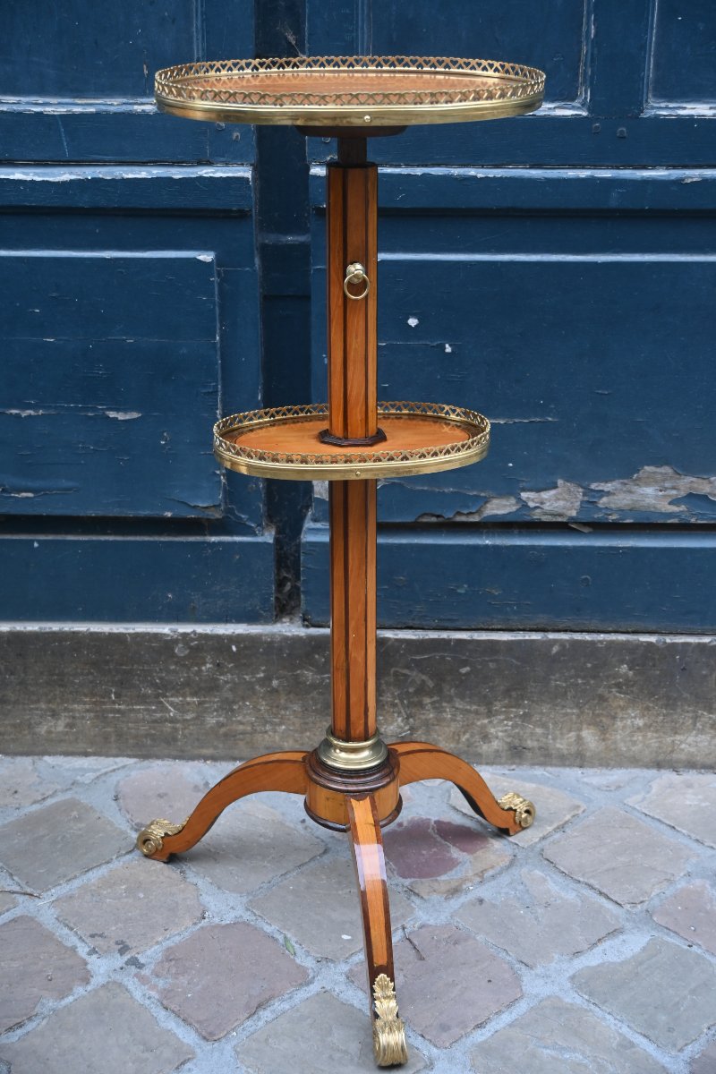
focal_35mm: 46
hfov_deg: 28.9
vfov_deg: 42.3
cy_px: 537
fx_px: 1387
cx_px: 358
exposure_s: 1/200
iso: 400
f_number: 4
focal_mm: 31
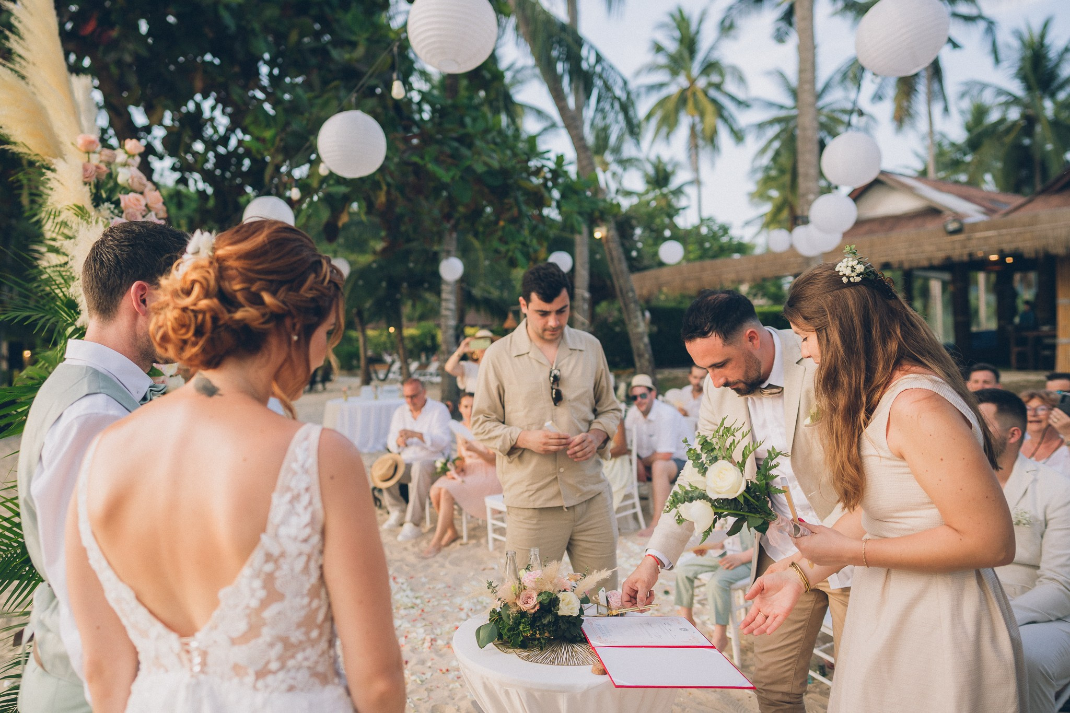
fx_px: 778
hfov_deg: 68.9
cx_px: 486
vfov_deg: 49.2
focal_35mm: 26
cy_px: 324
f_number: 2
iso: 160
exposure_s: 1/800
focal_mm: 24
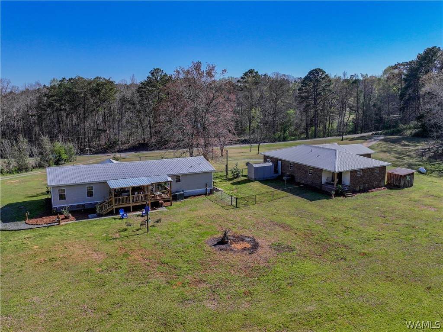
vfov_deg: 56.8
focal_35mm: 24
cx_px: 222
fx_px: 307
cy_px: 166
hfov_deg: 71.6
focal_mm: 12.29
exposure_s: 1/2500
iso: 120
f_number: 2.8
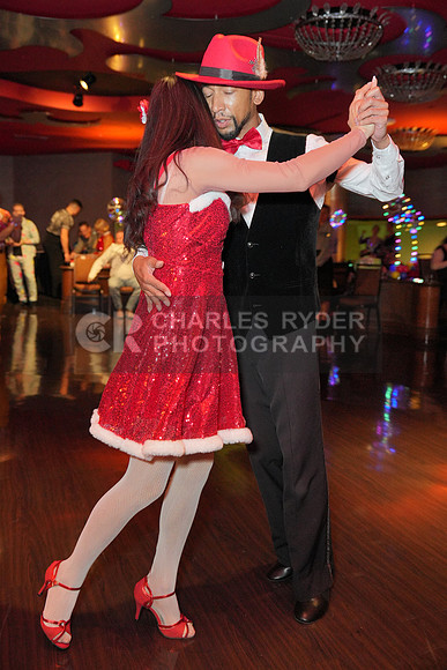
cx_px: 224
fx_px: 651
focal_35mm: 35
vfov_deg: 54.4
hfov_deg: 37.9
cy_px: 335
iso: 4000
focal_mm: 35
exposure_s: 1/200
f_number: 4
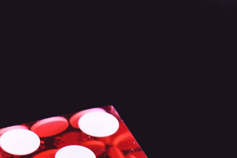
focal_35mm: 248
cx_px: 72
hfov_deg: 8.3
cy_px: 212
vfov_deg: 5.5
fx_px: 1627
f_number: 5.6
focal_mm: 55
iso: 100
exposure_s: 1/1.3
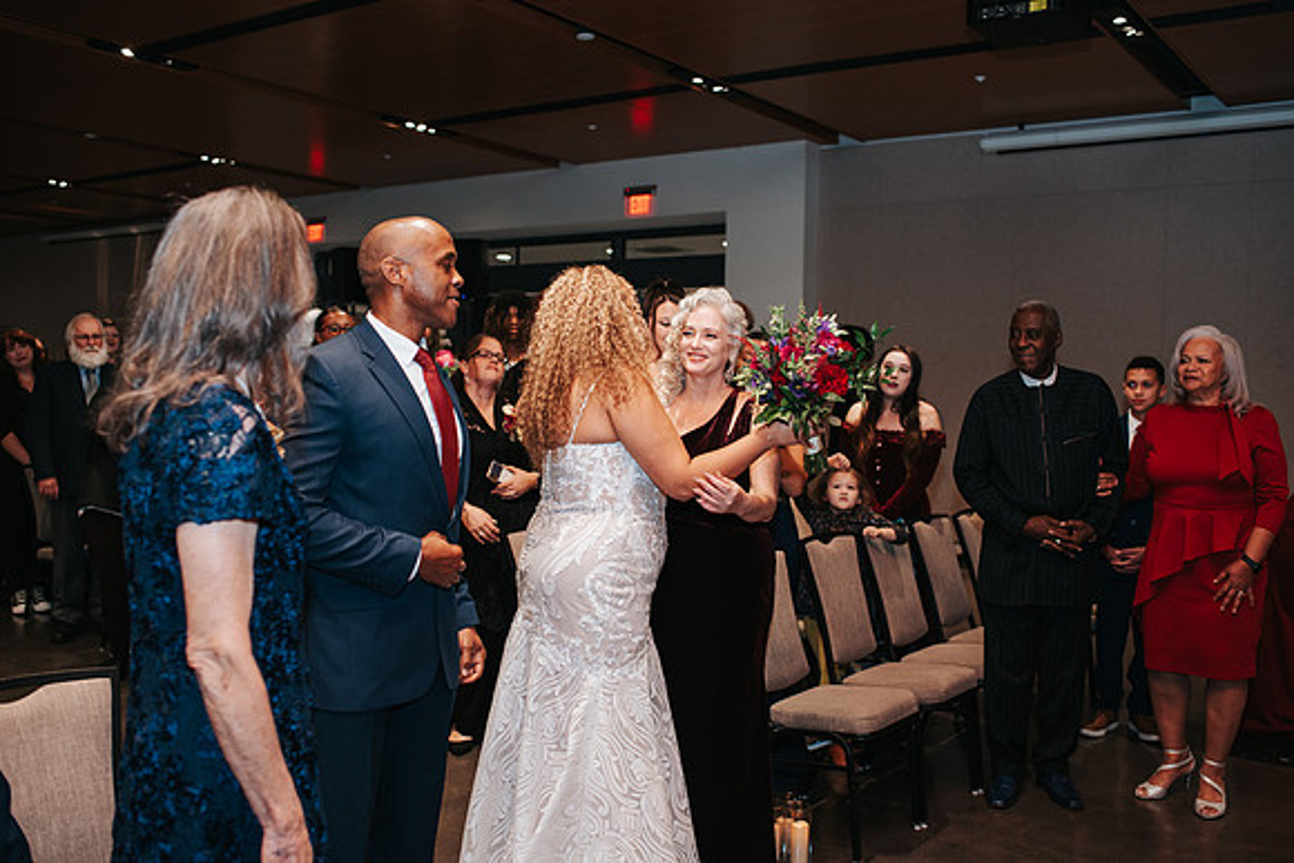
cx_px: 647
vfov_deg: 37.9
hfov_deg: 54.4
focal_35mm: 35
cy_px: 432
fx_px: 1258
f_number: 2.8
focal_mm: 35
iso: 1000
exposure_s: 1/200
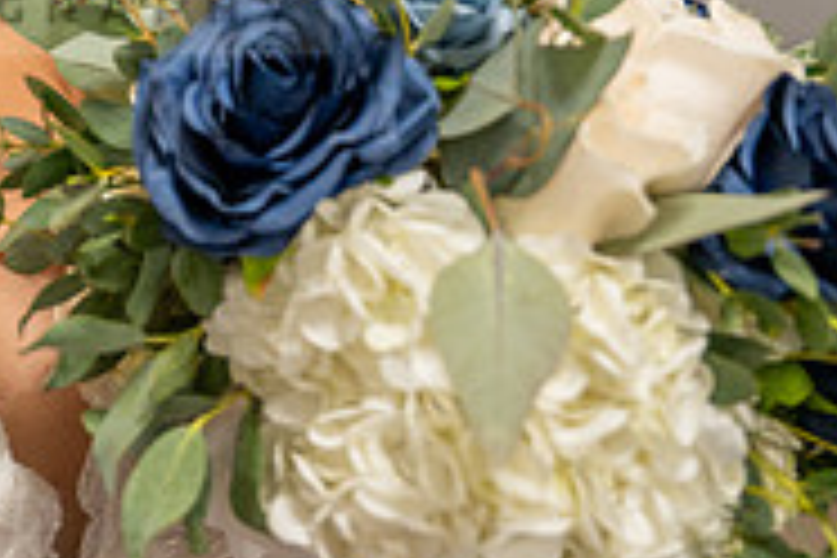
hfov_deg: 25.3
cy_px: -52
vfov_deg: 17.6
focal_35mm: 75
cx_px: -50
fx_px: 1744
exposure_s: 1/80
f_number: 2.8
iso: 800
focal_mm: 24
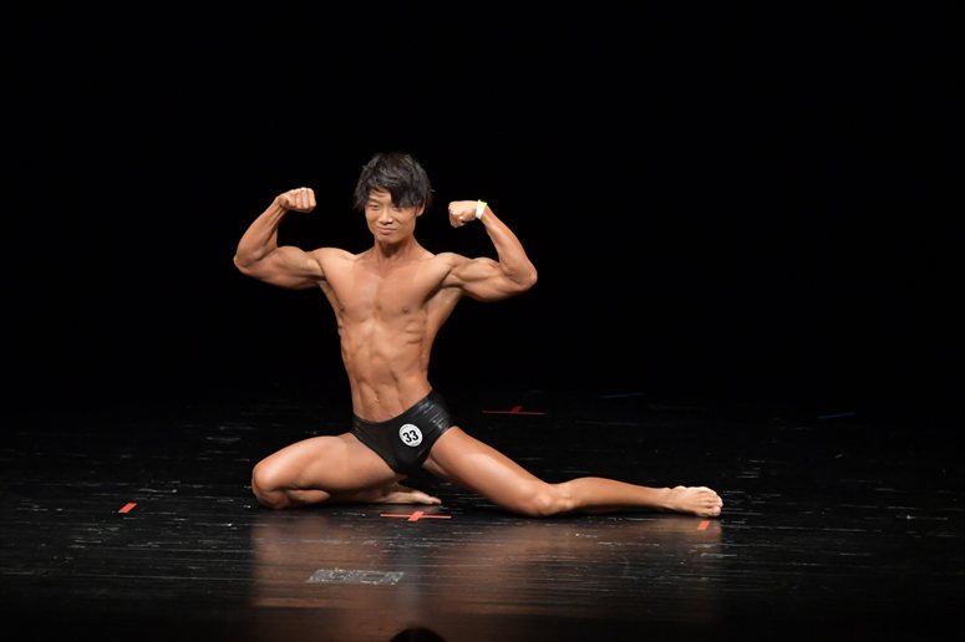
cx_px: 482
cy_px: 321
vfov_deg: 5.1
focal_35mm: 270
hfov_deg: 7.6
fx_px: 7234
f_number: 5.6
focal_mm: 180
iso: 4000
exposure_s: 1/400
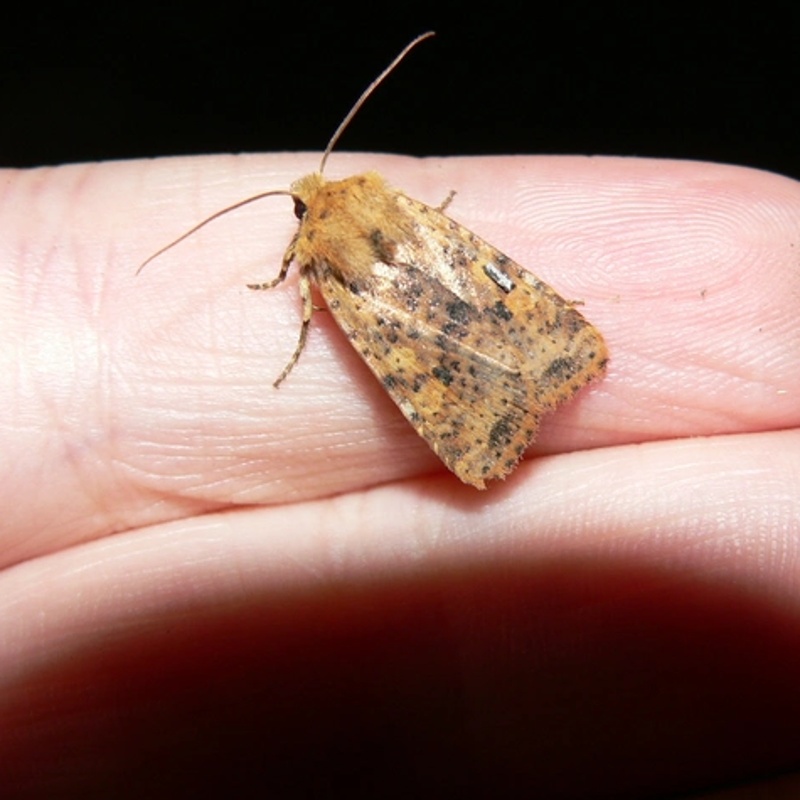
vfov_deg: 19.9
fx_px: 2275
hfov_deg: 19.9
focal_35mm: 87
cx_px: 414
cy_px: 397
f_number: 4
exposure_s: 1/60
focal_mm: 12.1
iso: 100
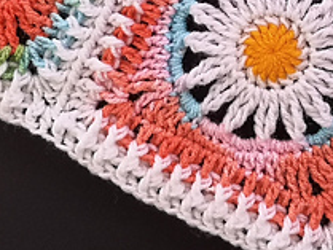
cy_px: -64
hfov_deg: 17.8
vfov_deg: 13.1
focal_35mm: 110
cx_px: 221
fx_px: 1059
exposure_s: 1/50
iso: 100
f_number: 1.8
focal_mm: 3.95
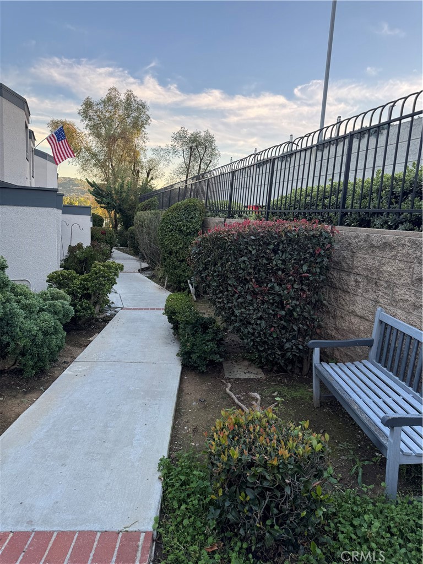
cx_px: 212
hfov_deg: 56.8
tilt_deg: -10.0
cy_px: 282
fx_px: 391
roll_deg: -3.3
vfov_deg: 71.6
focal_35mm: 24
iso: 80
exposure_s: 1/448
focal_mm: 6.76
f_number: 1.78
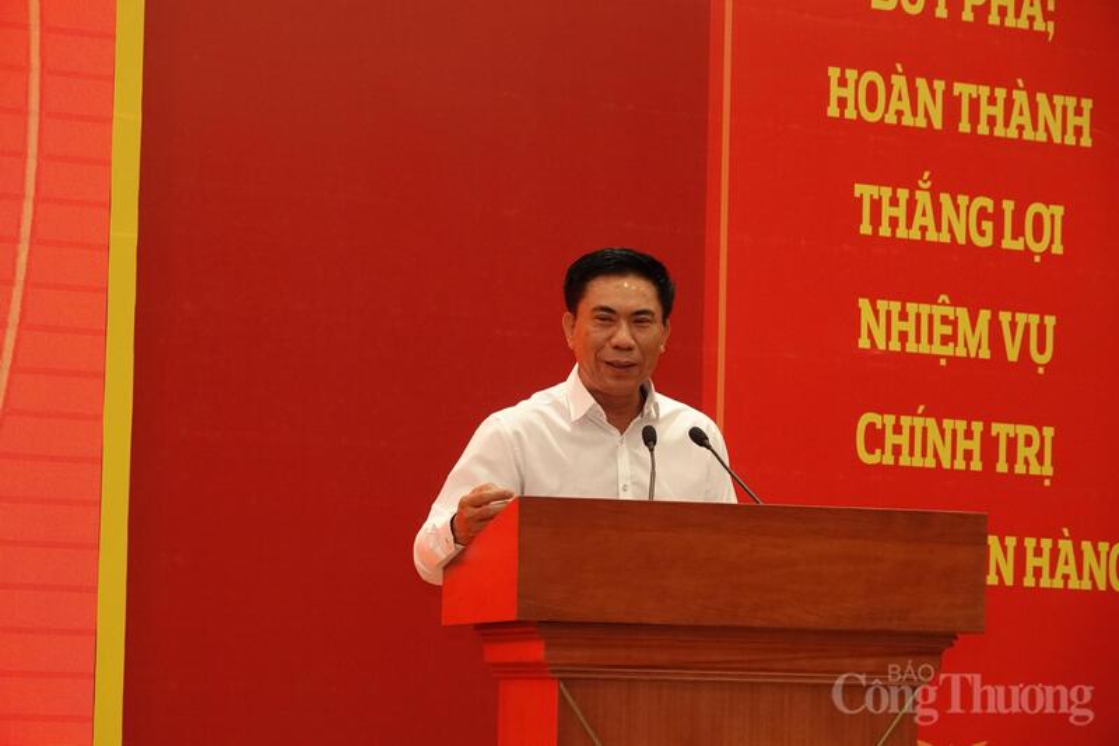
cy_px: 373
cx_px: 560
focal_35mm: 127
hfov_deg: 16.1
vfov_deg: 10.8
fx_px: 3947
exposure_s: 1/125
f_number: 4
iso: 2000
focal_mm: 46.41
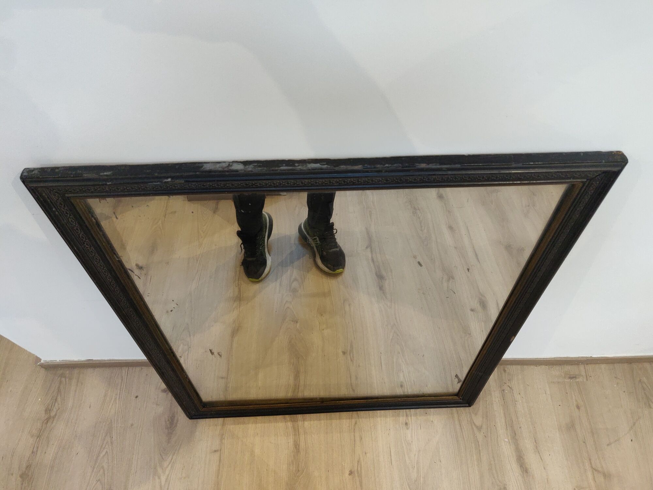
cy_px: 245
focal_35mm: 25
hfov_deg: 69.4
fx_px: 472
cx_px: 326
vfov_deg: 54.9
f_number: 1.7
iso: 800
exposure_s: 1/25
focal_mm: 4.25
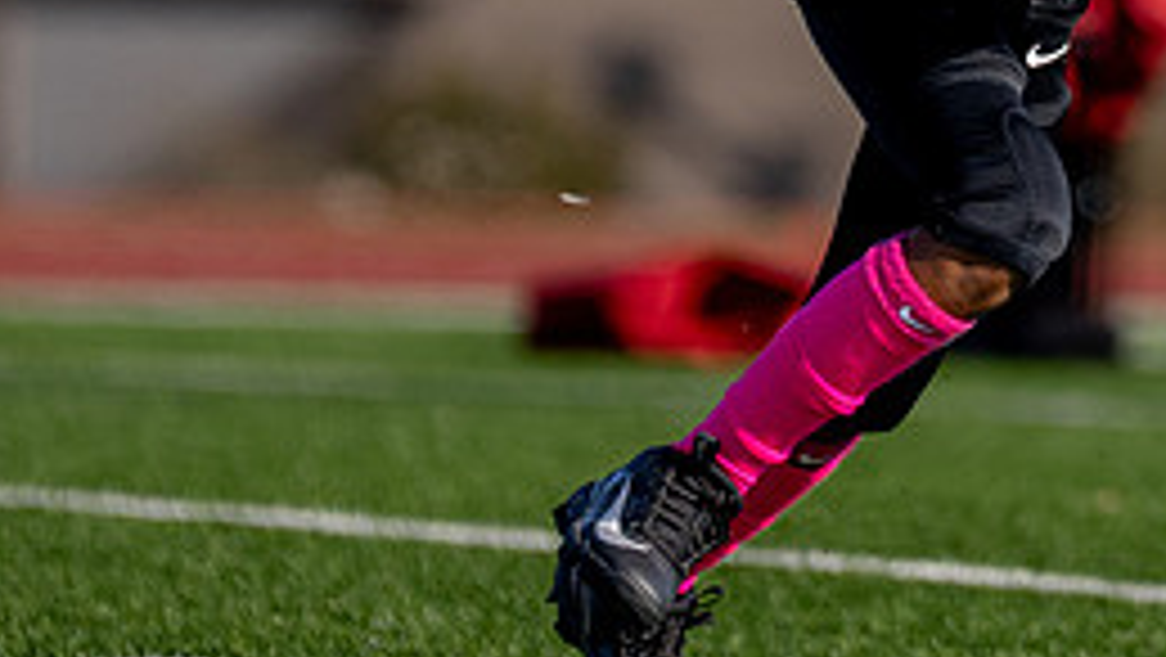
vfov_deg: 1.5
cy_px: -466
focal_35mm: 835
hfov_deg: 2.6
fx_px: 25830
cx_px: 1227
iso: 320
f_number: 2.8
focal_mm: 200
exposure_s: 1/6400
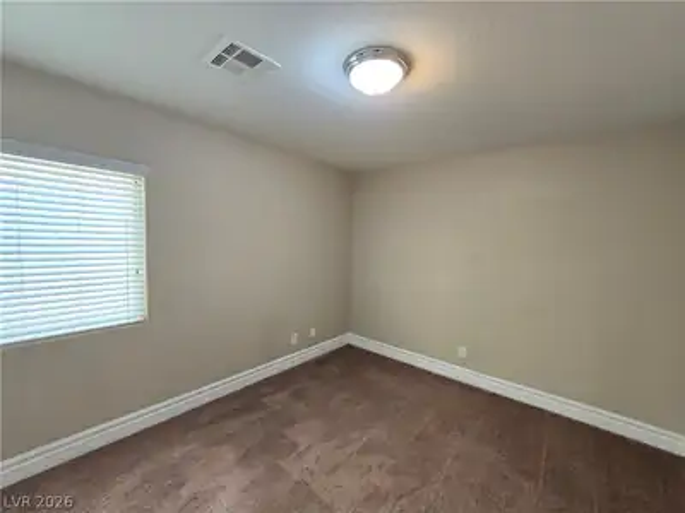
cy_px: 256
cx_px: 342
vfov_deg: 89.9
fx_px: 257
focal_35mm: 13
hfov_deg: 106.2
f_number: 2.2
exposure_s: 1/60
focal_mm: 2.2
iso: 400
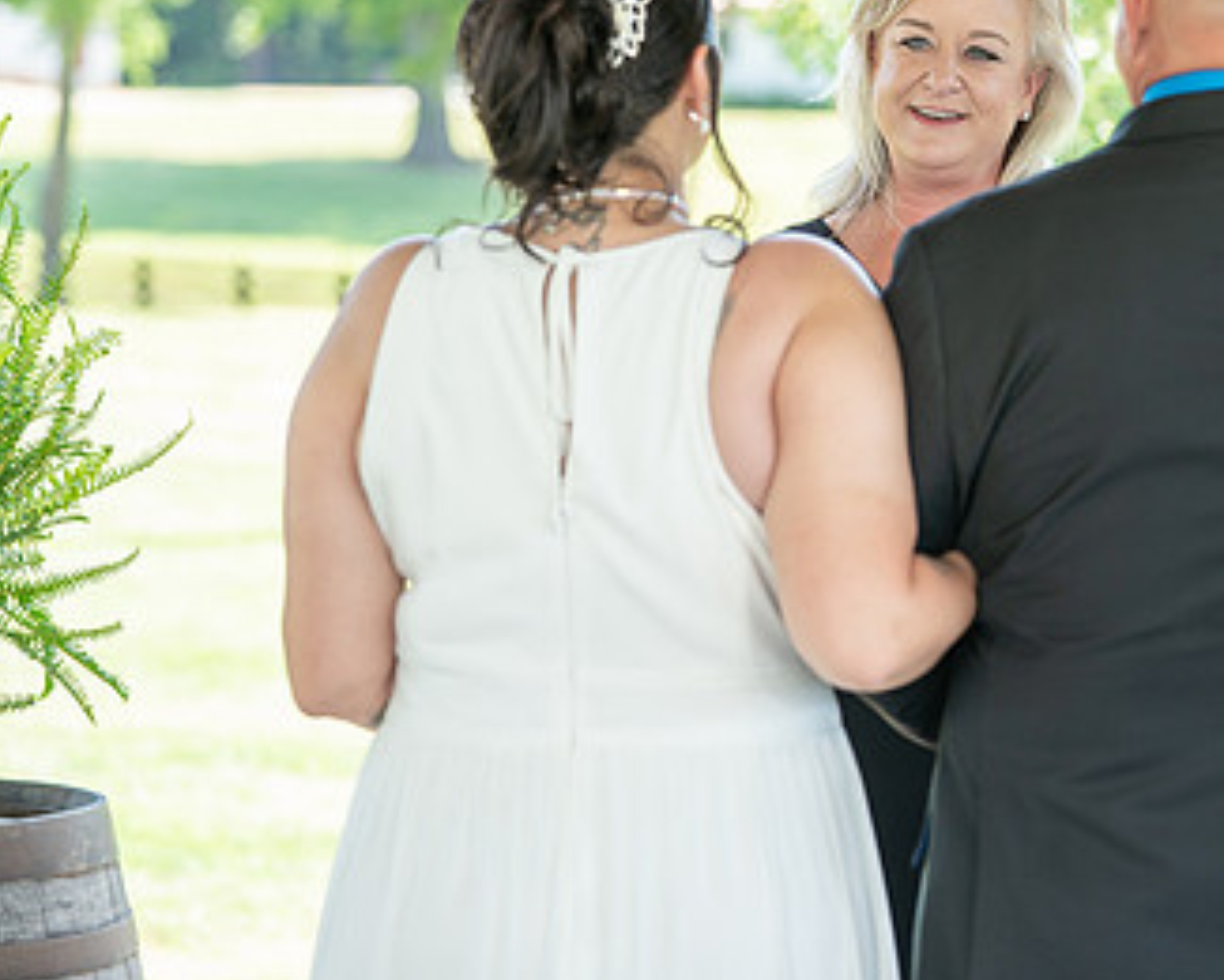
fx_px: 6521
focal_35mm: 180
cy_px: 236
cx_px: 941
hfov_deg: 10.7
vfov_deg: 8.6
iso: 200
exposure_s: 1/200
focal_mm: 98
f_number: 4
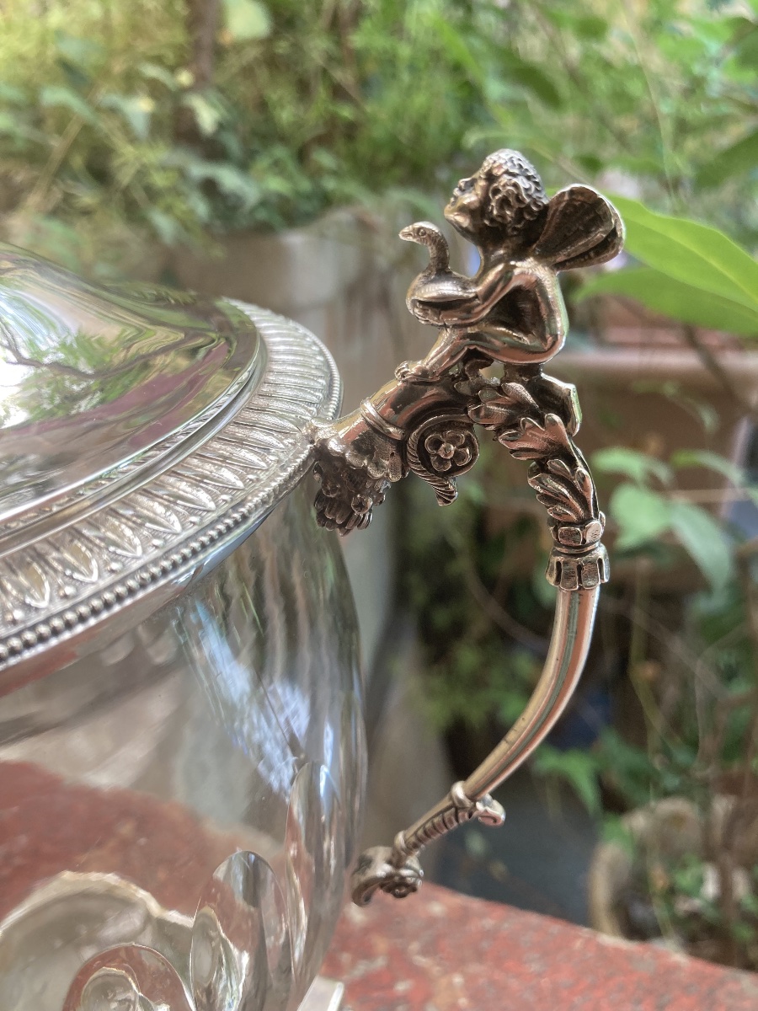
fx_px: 818
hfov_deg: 49.7
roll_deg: +1.4
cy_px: 506
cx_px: 379
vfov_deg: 63.4
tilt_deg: -24.1
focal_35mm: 28
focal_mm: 3.99
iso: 64
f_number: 1.8
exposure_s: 1/100
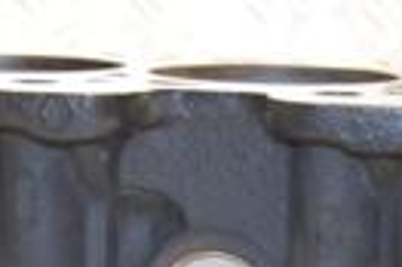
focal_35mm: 206
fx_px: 2297
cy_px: 565
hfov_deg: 9.9
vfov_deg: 6.4
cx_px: 377
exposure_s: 1/80
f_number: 5
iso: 800
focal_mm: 30
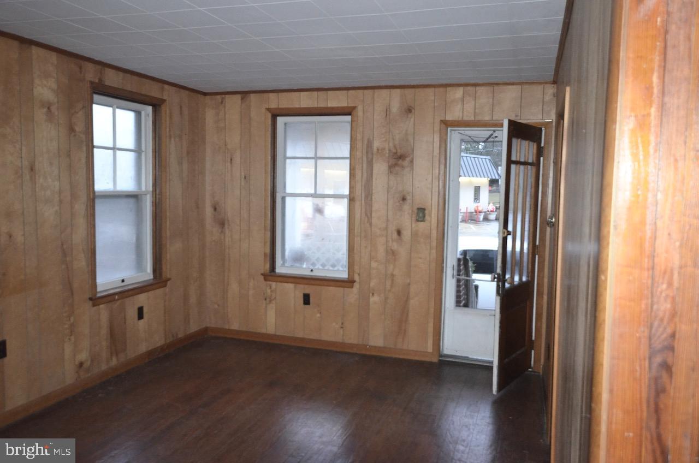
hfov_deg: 62.0
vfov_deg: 43.4
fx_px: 581
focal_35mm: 30
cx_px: 350
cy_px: 232
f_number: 3.5
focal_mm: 20
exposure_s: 1/60
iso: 3200
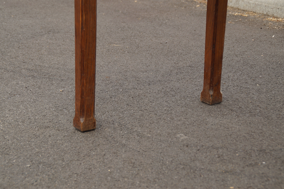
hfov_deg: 22.6
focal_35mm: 90
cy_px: 94
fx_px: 710
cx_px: 142
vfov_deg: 15.2
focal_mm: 60
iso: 100
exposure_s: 1/160
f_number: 6.3
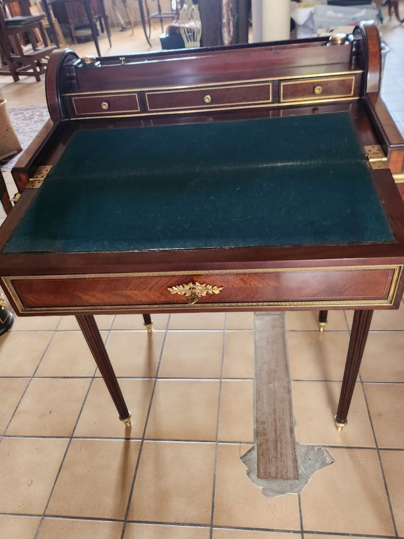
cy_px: 275
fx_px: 405
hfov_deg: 53.1
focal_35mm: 26
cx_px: 208
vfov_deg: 67.3
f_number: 1.8
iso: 640
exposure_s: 1/60
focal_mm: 5
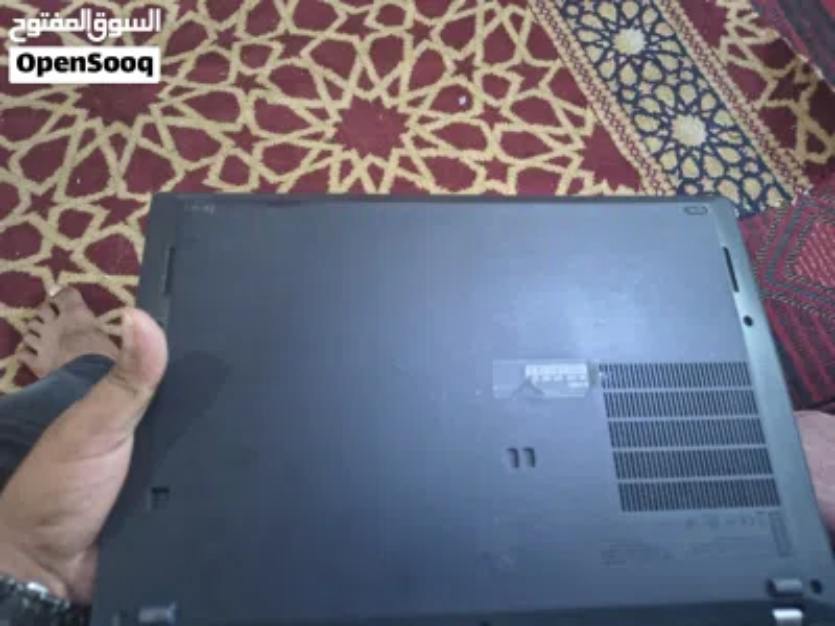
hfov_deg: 71.6
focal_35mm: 24
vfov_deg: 56.8
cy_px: 313
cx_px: 418
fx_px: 579
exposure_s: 1/25
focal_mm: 5.56
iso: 4340
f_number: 1.8
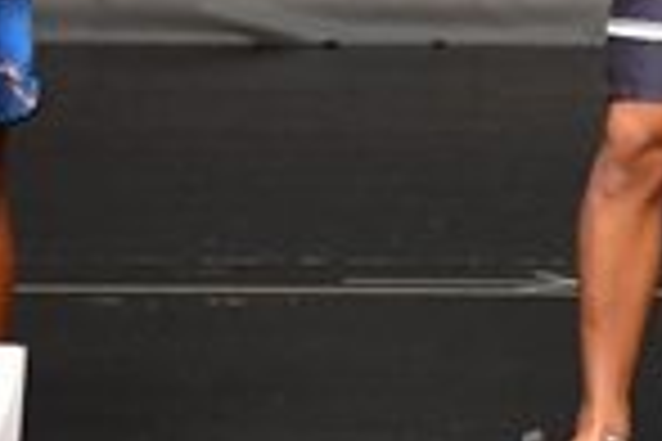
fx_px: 21789
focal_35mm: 1185
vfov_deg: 1.2
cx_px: 1380
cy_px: -189
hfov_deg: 1.7
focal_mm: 150
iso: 2500
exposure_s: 1/400
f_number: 5.6
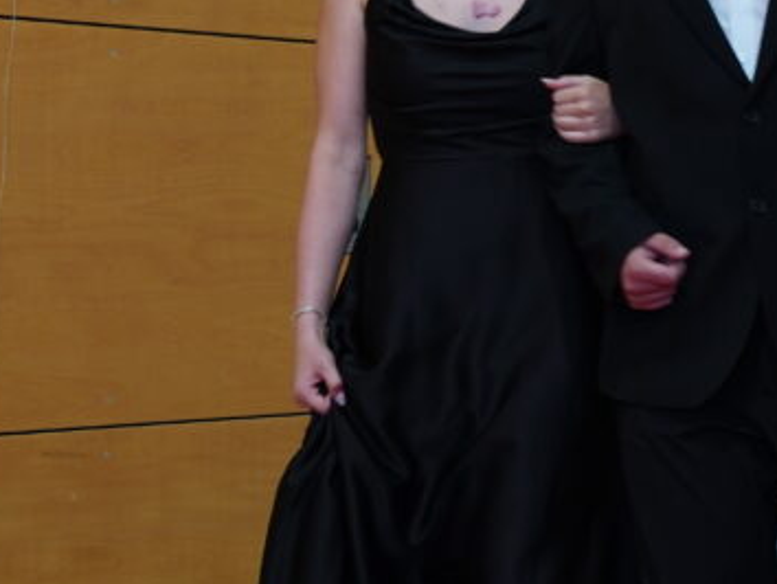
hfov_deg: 11.0
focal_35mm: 179
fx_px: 4029
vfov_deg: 8.3
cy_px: 60
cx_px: 634
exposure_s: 1/80
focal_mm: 43
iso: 400
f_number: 2.8
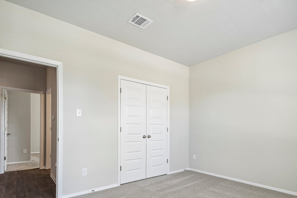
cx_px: 150
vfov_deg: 63.6
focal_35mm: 19
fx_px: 157
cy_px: 124
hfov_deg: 86.9
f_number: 8
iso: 400
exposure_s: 1/25
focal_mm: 10
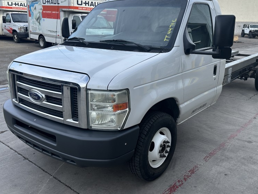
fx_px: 246
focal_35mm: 33
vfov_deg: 42.9
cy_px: 90
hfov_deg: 55.1
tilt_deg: -15.1
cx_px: 148
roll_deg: -1.3
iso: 80
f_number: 1.78
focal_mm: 6.86
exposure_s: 1/1495
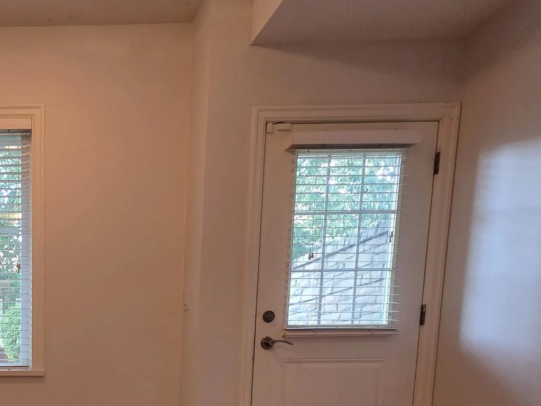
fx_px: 500
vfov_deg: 36.9
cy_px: 450
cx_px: -4
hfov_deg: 47.0
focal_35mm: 32
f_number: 1.9
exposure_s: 1/60
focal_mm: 2.2
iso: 400
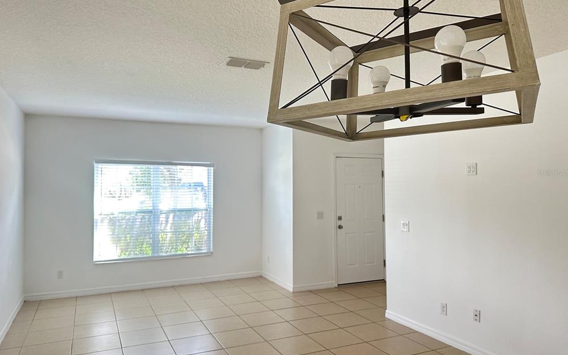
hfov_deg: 70.4
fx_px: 402
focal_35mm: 26
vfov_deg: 47.6
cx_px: 282
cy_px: 172
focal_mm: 6.86
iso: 320
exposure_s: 1/60
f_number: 1.78
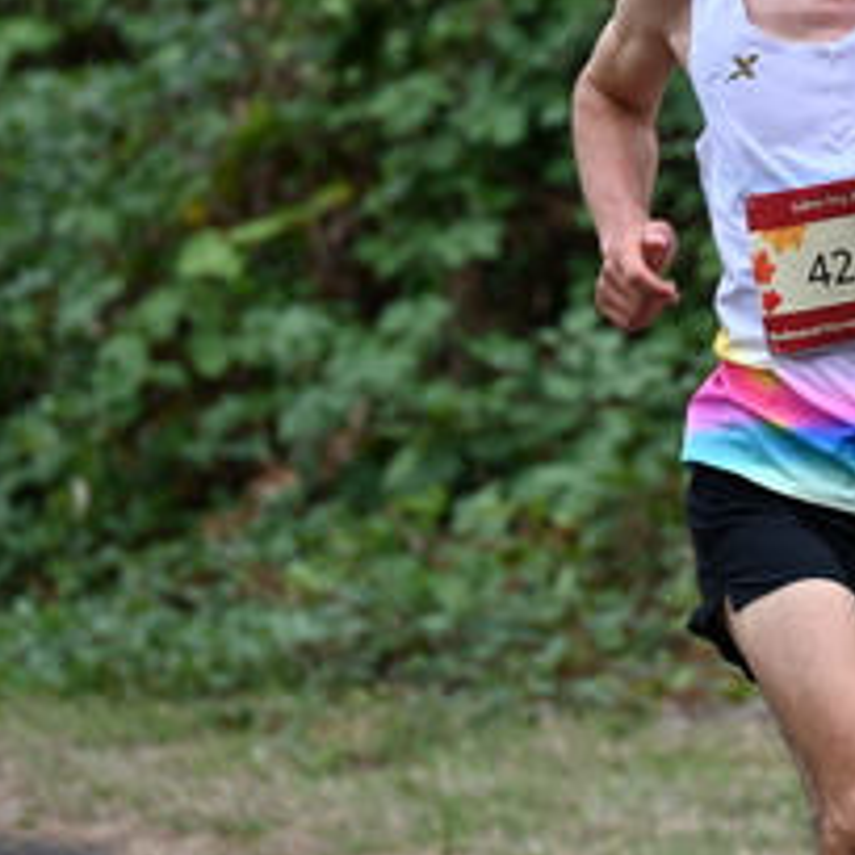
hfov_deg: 3.8
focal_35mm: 458
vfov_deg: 3.8
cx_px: 909
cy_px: 124
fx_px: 12799
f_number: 6.3
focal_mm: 200
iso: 560
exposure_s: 1/250
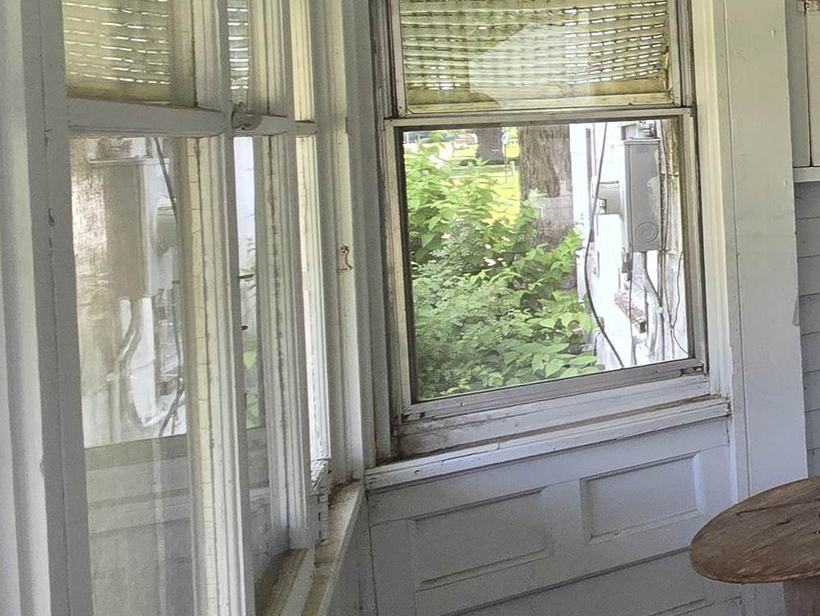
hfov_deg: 28.7
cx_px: 1242
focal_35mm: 40
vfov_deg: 35.1
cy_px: 143
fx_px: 948
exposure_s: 1/359
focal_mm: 2.2
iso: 160
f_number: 2.2
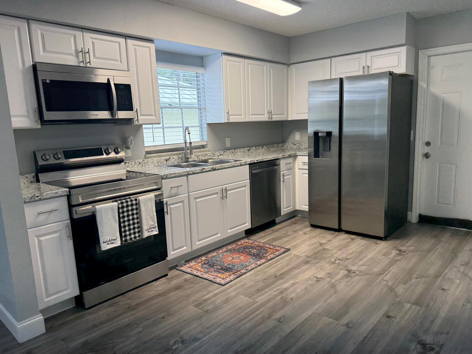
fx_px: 341
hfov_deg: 69.4
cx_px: 240
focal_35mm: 25
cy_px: 179
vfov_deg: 54.9
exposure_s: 1/240
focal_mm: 6.76
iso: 200
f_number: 1.78
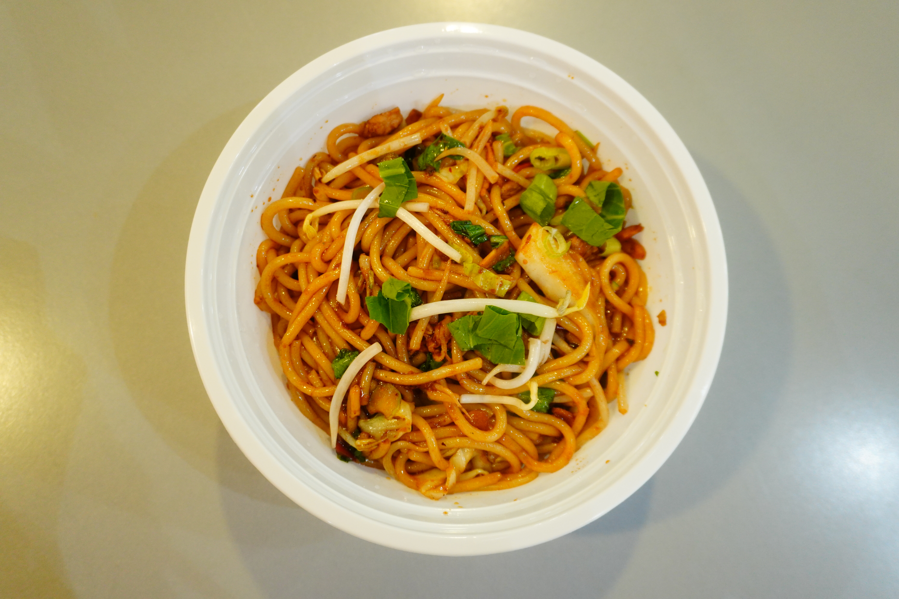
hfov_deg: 64.6
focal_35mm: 28
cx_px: 450
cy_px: 300
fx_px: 712
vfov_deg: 45.7
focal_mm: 19
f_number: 4
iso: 1600
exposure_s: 1/100
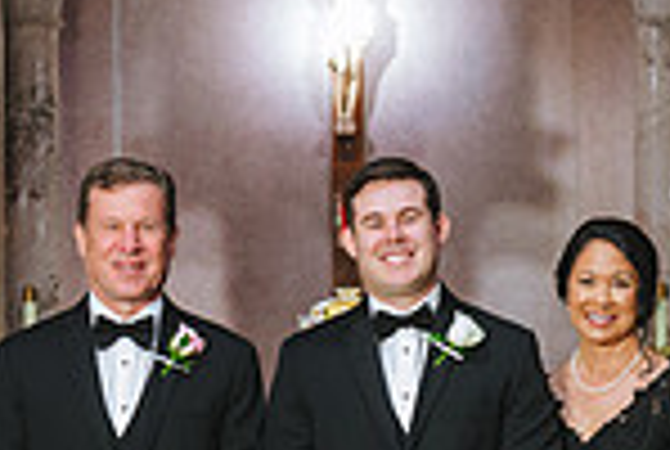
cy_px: 389
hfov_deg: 14.6
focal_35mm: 140
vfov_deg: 9.8
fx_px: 2611
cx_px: 436
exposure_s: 1/125
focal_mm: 36
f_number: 4
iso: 1250
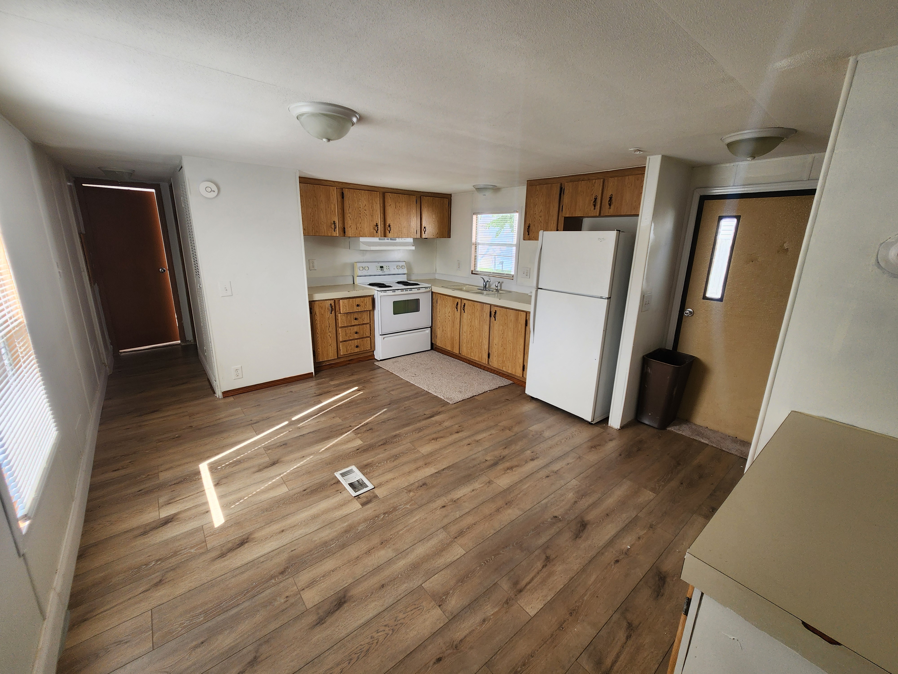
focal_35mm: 13
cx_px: 449
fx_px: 337
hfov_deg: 106.2
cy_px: 337
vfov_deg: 89.9
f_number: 2.2
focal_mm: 2.2
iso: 80
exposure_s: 1/120
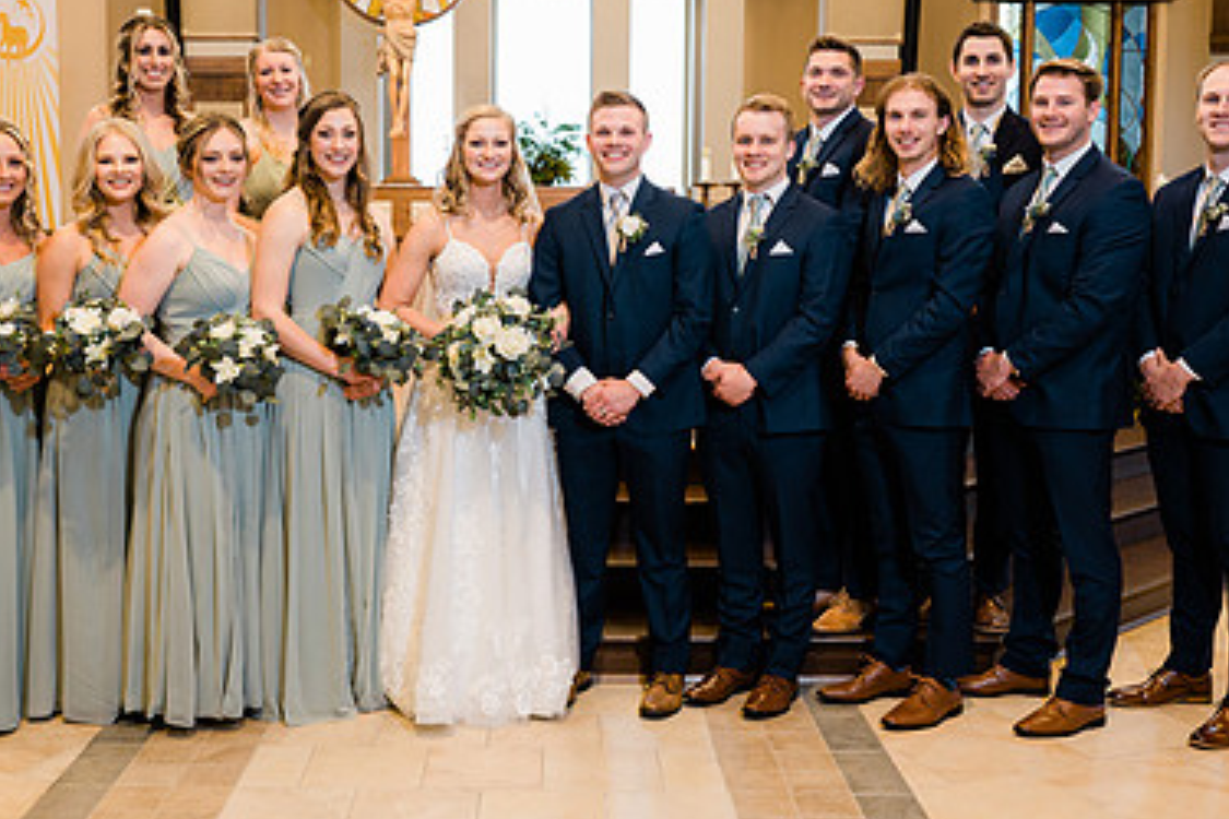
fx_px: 1536
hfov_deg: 43.5
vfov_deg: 29.8
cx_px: 537
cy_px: 358
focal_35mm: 45
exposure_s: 1/200
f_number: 3.2
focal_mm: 26
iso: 1000
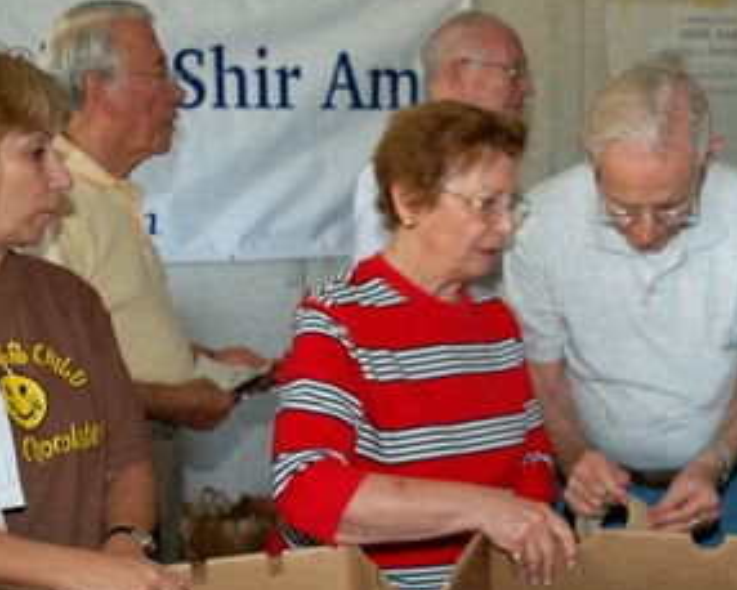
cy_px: 374
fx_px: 1178
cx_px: 466
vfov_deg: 28.0
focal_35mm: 54
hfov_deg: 34.5
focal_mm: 22
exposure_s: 1/60
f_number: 4
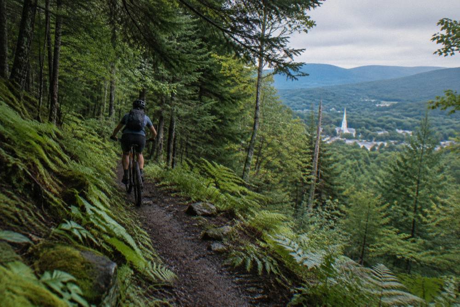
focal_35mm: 37
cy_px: 154
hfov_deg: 51.9
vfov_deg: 35.9
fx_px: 473
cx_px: 230
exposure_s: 1/500
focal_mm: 37
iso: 400
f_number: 4.5
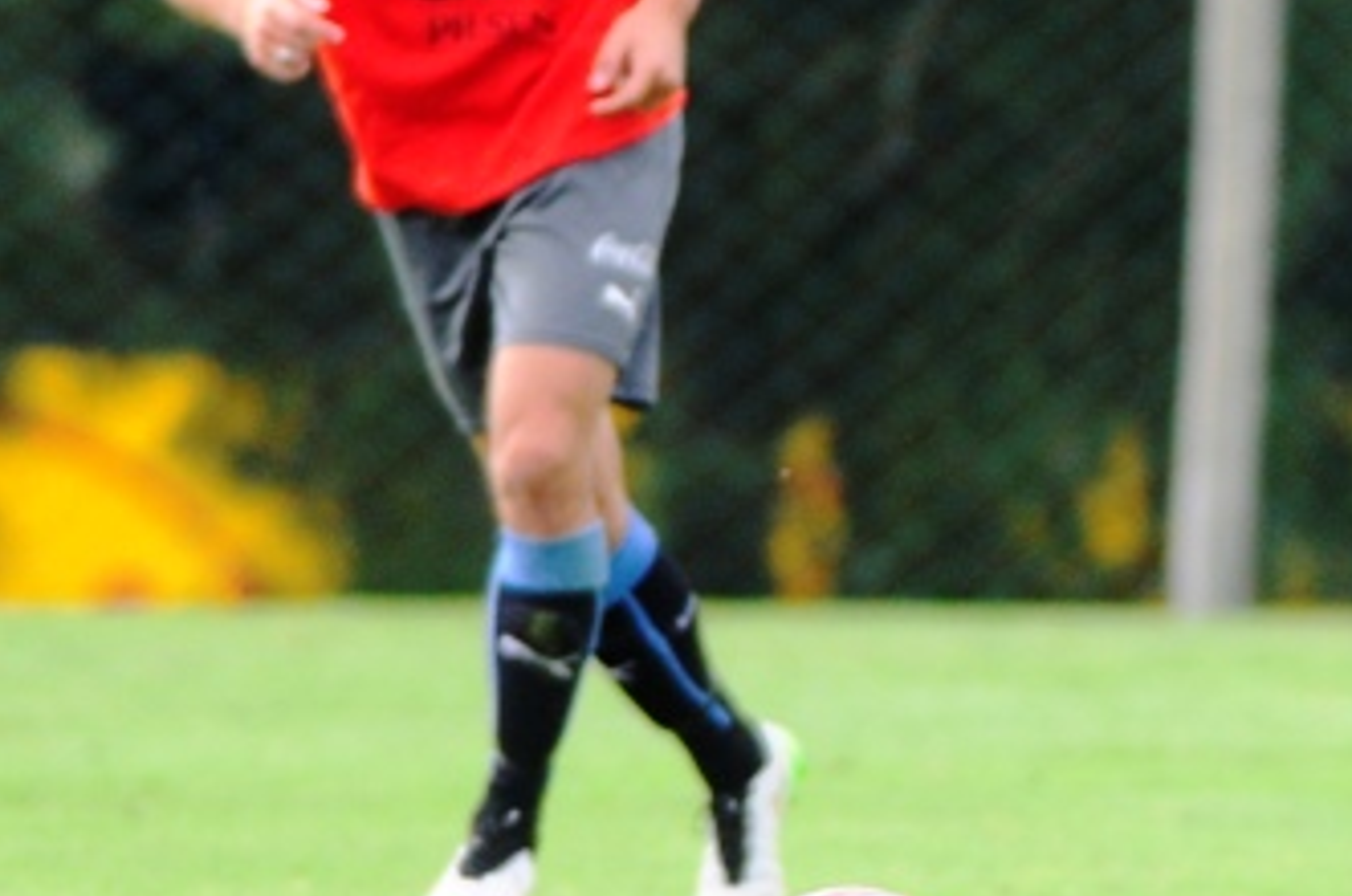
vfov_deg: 1.3
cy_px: 255
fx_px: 40669
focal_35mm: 1085
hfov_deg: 1.9
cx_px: 1556
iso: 400
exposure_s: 1/800
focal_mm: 300
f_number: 4.5
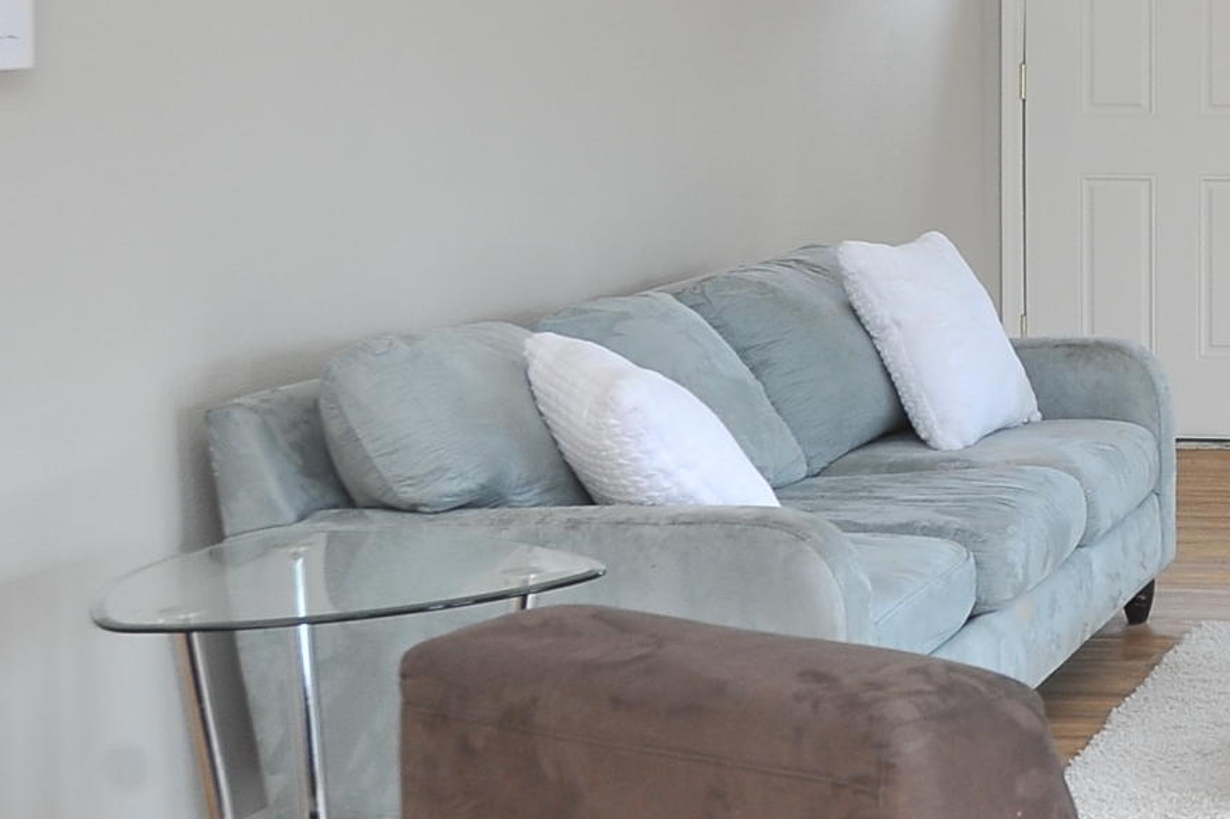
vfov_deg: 15.1
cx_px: 1719
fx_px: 3039
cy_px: 44
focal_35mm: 89
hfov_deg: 20.4
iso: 640
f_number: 5.6
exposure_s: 1/30
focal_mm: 26
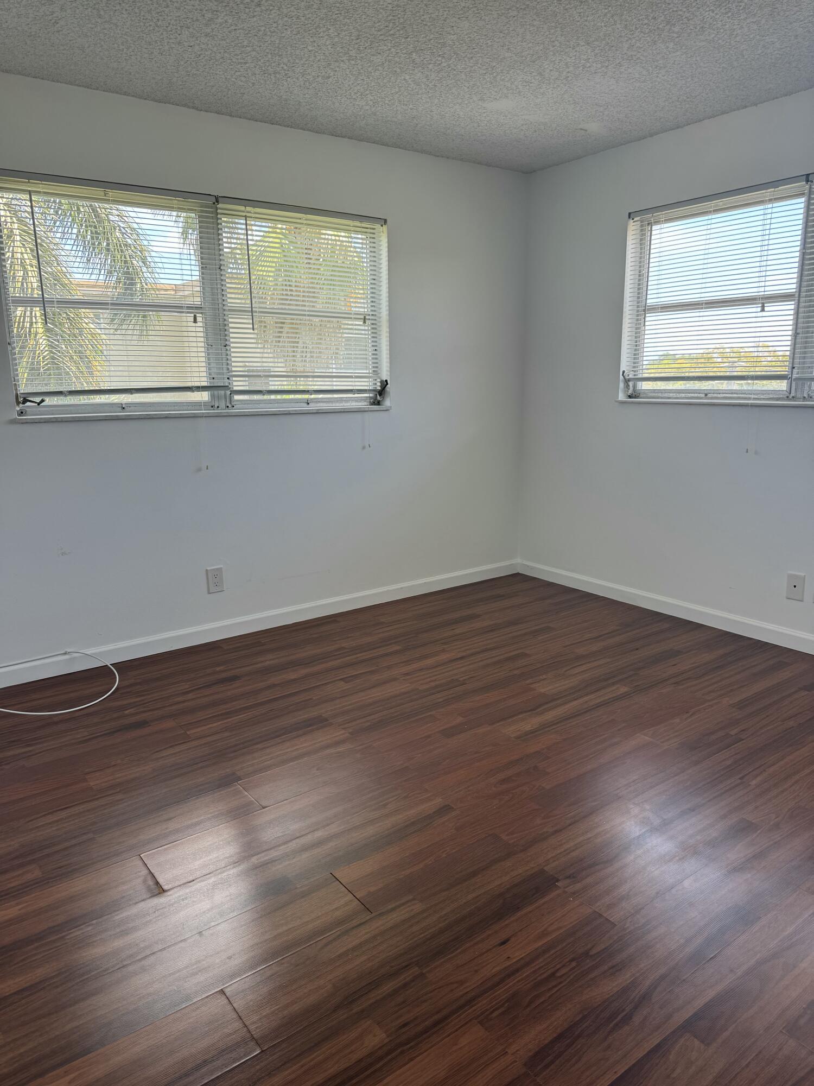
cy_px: 543
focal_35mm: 24
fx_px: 752
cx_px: 407
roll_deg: +1.6
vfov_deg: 71.6
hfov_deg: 56.8
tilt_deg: -12.3
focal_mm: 6.76
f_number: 1.78
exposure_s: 1/121
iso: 64
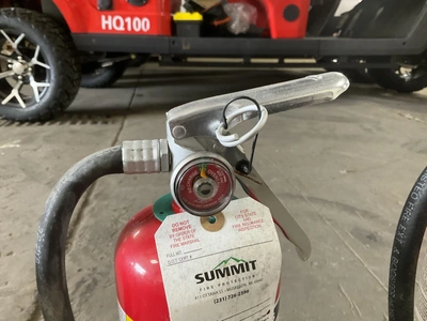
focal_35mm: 29
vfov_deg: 48.2
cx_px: 214
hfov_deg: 61.7
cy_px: 160
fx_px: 358
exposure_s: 1/60
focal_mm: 3
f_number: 1.8
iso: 250
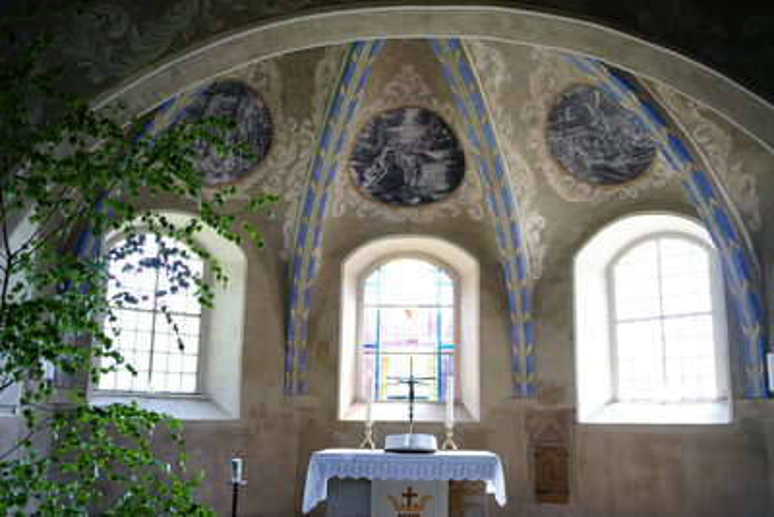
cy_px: 258
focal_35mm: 35
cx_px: 387
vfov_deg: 37.9
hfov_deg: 54.4
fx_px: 753
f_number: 2.2
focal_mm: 35
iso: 160
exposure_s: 1/60
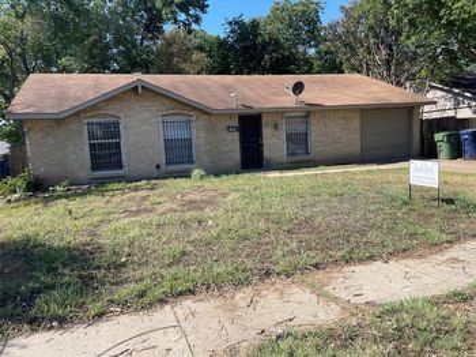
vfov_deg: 53.0
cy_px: 178
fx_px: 357
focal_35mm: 26
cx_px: 238
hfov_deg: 67.3
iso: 32
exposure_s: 1/1795
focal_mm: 4.2
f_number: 1.6
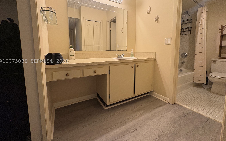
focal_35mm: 15
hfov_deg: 101.5
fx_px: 92
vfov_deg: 74.4
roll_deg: +0.2
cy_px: 61
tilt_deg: -5.5
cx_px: 112
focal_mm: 2.22
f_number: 2.2
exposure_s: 1/120
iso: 200
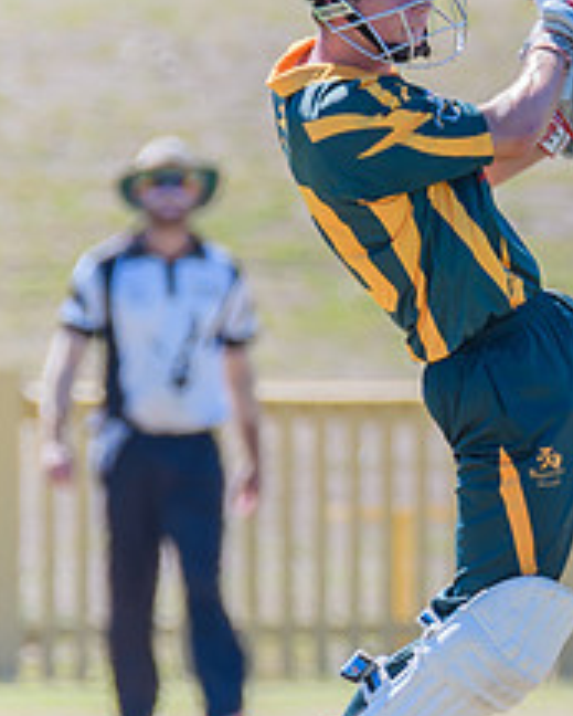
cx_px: 968
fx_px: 42155
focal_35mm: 1990
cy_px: 315
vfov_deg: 1.0
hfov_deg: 0.8
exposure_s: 1/800
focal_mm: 450
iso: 400
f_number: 6
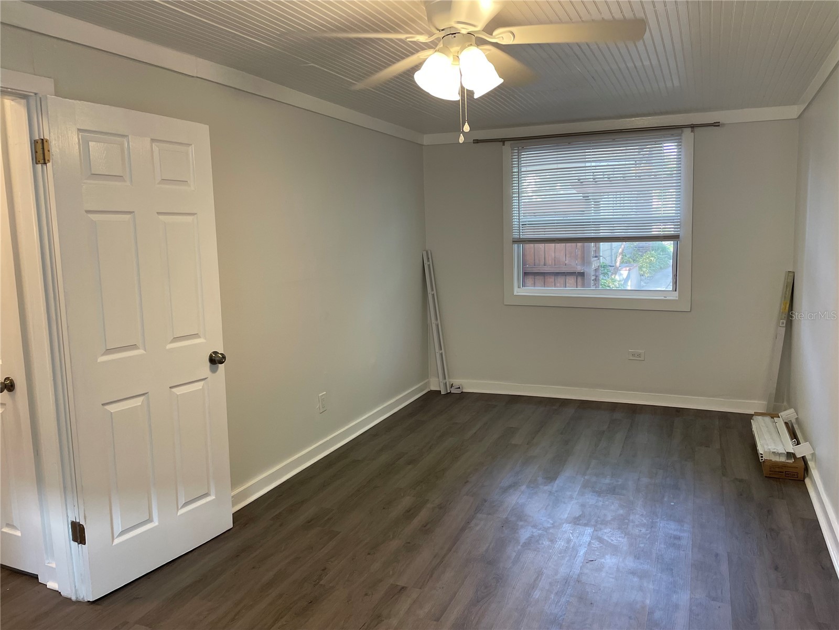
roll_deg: +2.7
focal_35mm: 26
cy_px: 315
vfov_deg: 53.1
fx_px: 630
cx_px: 420
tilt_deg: -8.3
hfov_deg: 67.3
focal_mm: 4.2
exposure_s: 1/120
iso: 125
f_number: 1.6
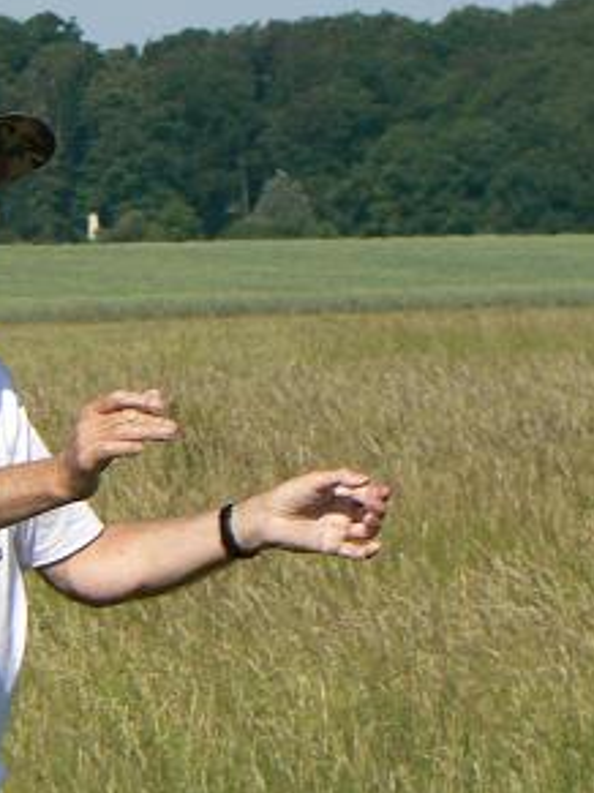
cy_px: 300
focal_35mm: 610
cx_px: 54
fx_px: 13967
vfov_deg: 3.3
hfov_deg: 2.4
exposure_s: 1/400
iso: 80
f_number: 7.1
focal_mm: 41.9
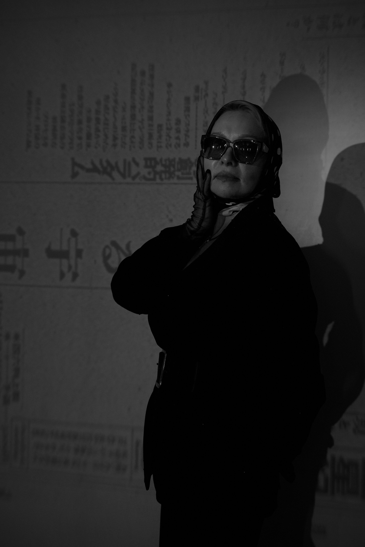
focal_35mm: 70
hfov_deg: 19.5
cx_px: 182
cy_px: 274
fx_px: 1065
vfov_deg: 28.8
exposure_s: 1/125
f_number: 2.8
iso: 800
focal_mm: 70
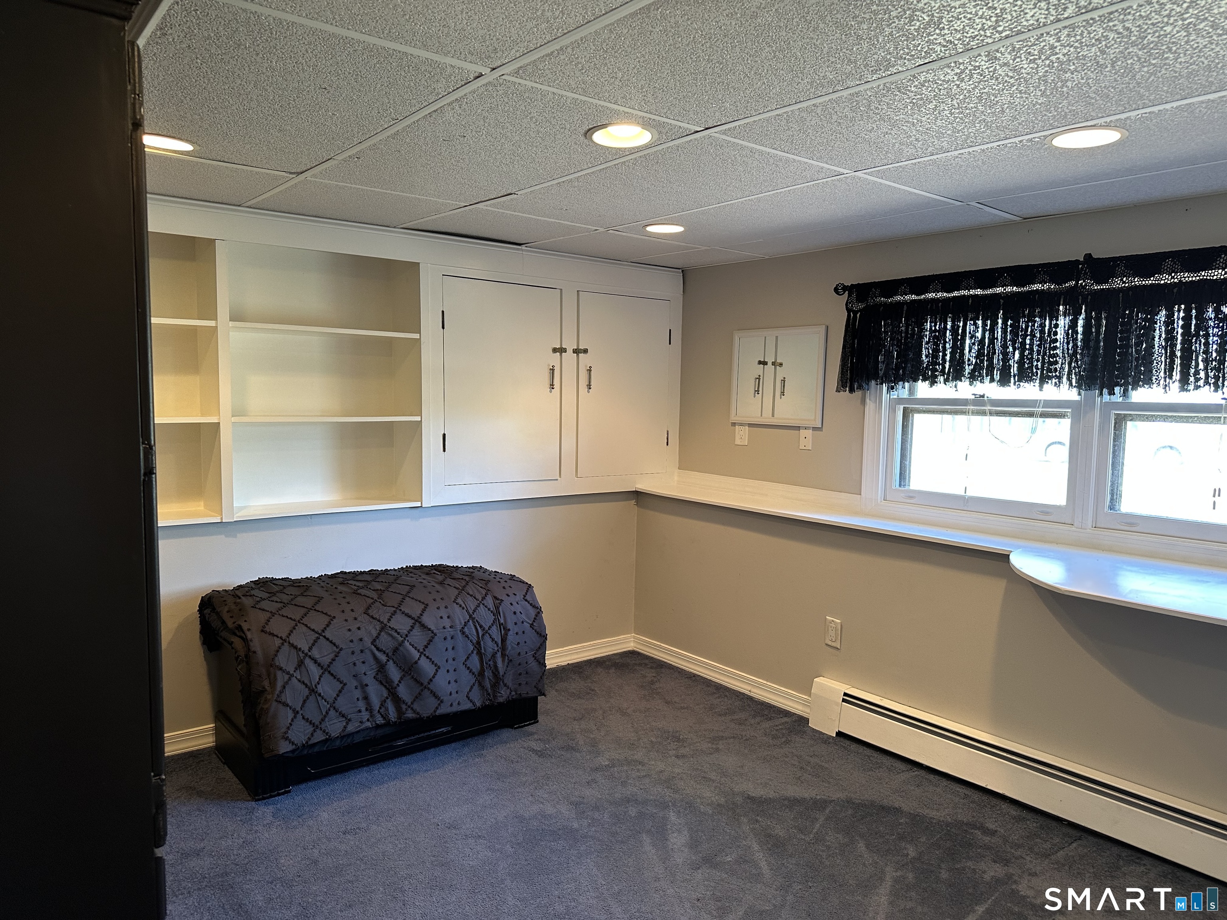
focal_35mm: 24
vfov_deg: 56.8
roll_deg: -1.0
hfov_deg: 71.6
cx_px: 614
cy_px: 460
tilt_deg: -5.3
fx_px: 851
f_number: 1.78
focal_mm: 6.86
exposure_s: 1/60
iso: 200
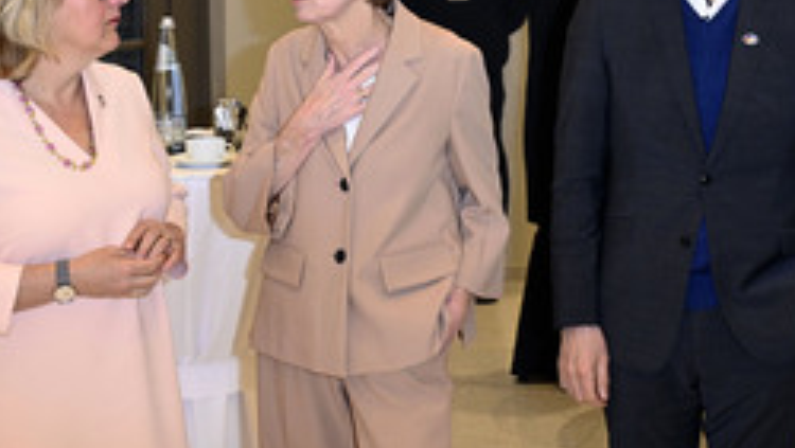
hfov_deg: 31.4
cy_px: 19
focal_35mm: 66
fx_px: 1392
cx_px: 584
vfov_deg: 17.9
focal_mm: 35
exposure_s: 1/100
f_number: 5
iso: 2000
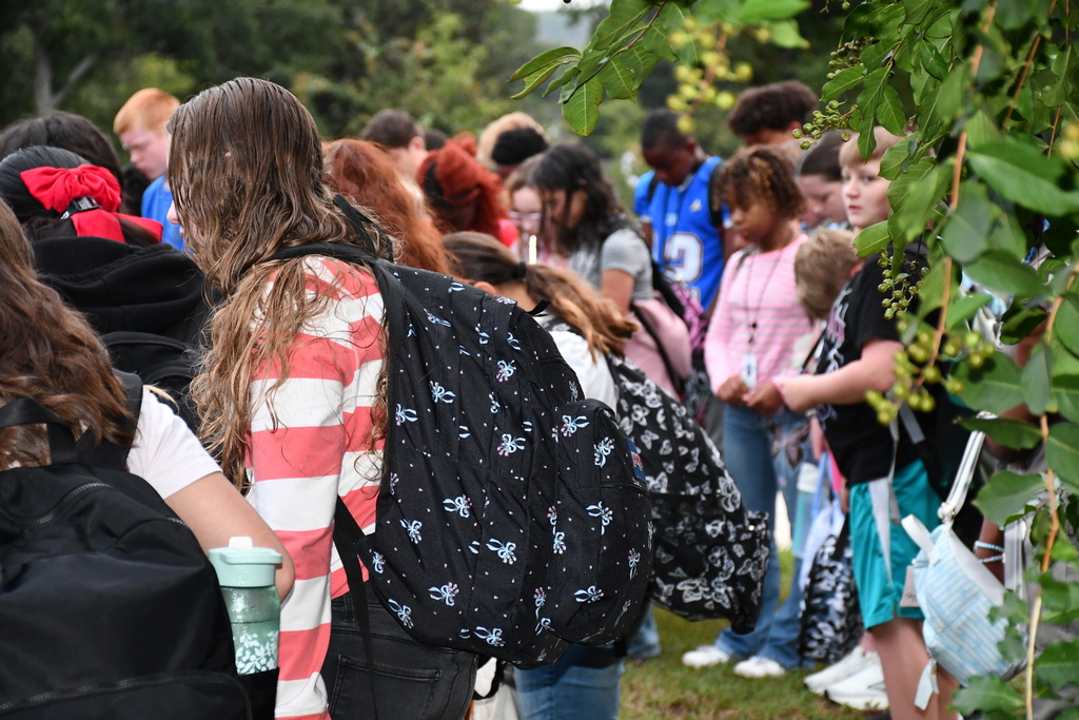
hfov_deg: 19.5
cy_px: 360
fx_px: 3147
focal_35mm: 105
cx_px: 540
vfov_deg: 13.0
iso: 1800
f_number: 5
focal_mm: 70
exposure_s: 1/60
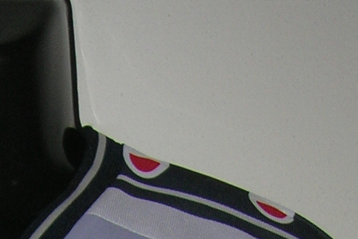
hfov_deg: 13.1
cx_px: -14
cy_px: 736
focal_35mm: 154
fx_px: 1532
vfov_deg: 7.7
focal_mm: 5.7
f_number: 2.9
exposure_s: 1/60.1
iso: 50
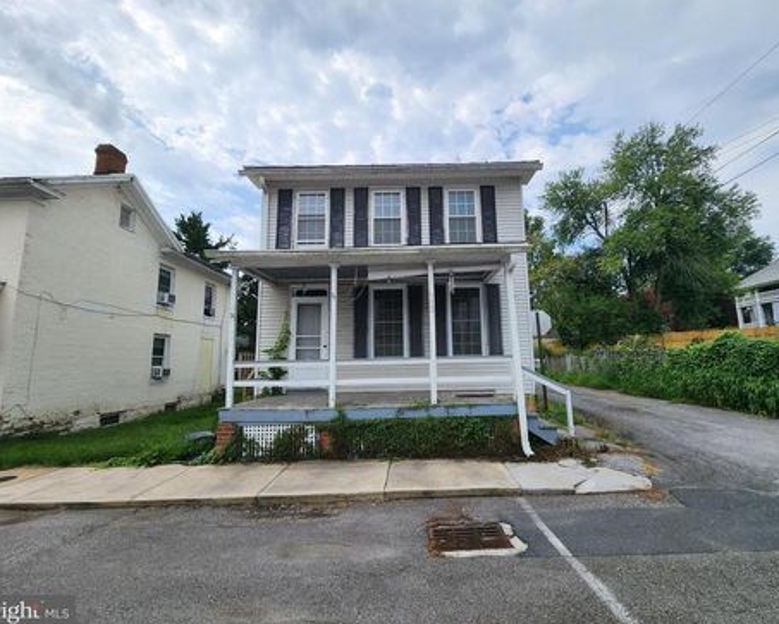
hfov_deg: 100.6
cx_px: 401
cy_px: 307
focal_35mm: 14
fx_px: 323
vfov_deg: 88.0
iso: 50
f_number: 2.2
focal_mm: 2.2
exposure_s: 1/2352
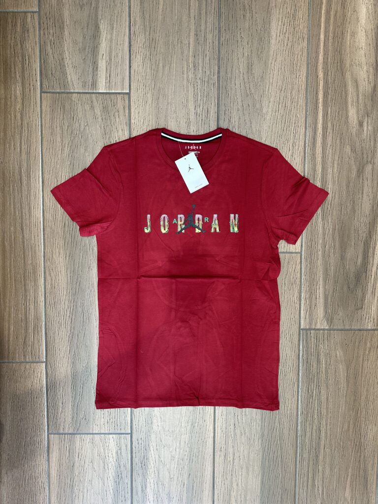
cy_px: 252
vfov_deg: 71.6
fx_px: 349
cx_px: 189
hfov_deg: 56.8
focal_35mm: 24
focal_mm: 6.86
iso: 200
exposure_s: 1/100
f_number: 1.78
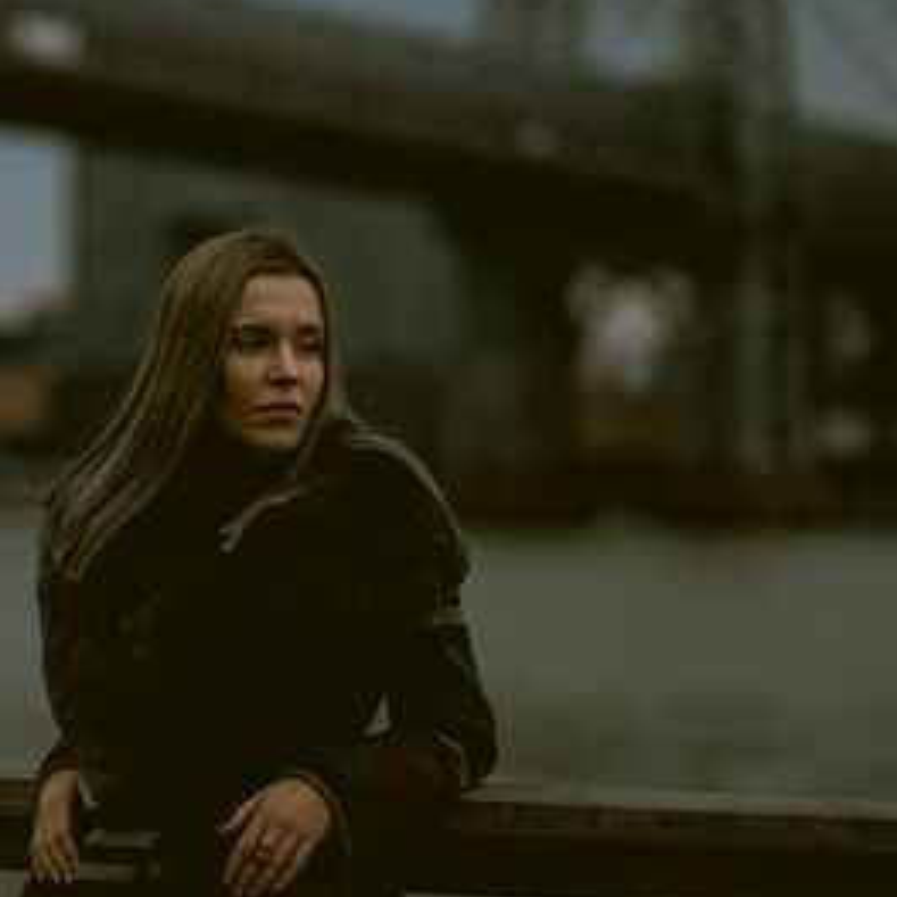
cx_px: 252
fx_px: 5101
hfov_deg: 10.0
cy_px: 406
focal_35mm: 174
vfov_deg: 10.0
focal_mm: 85
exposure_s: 1/2000
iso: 200
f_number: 1.8
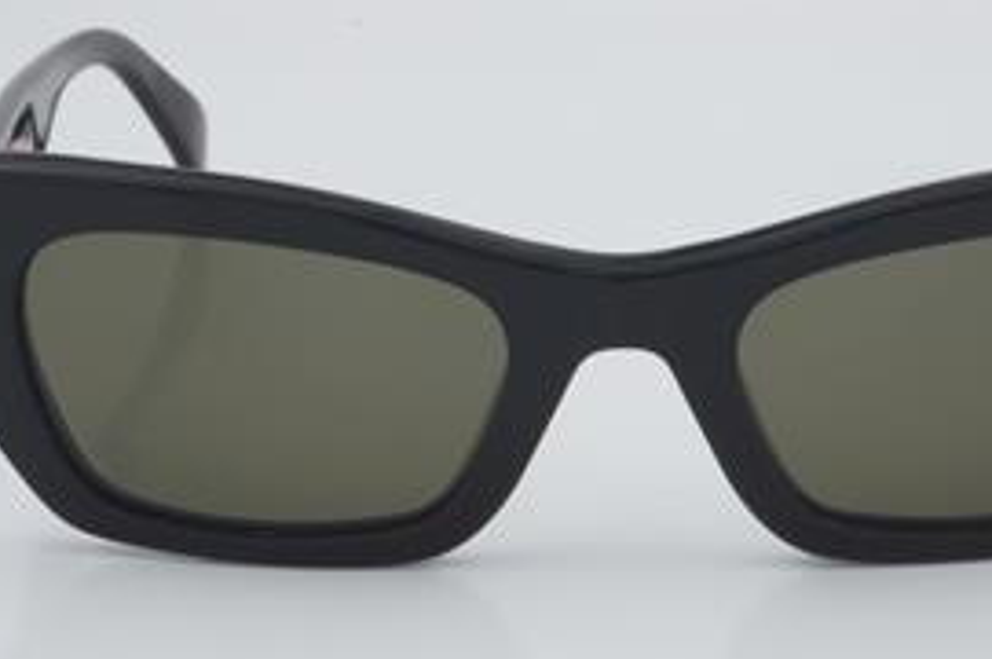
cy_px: 297
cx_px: 626
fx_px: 3350
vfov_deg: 11.2
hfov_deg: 16.8
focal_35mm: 122
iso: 100
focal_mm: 55
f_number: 32
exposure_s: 1/3
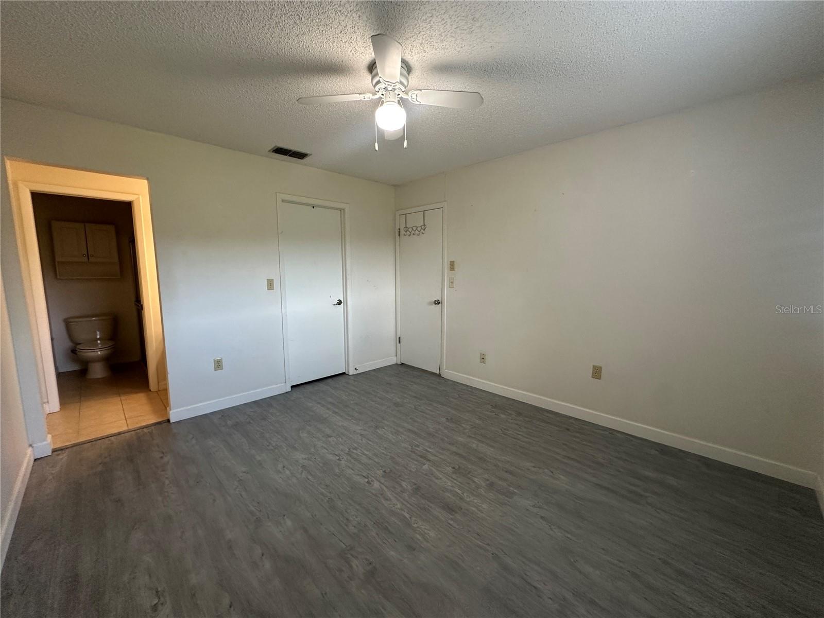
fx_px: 333
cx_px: 412
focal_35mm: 14
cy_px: 309
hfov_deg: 102.1
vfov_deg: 85.7
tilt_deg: -7.2
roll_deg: +0.4
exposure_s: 1/60
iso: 160
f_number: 2.2
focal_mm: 2.22
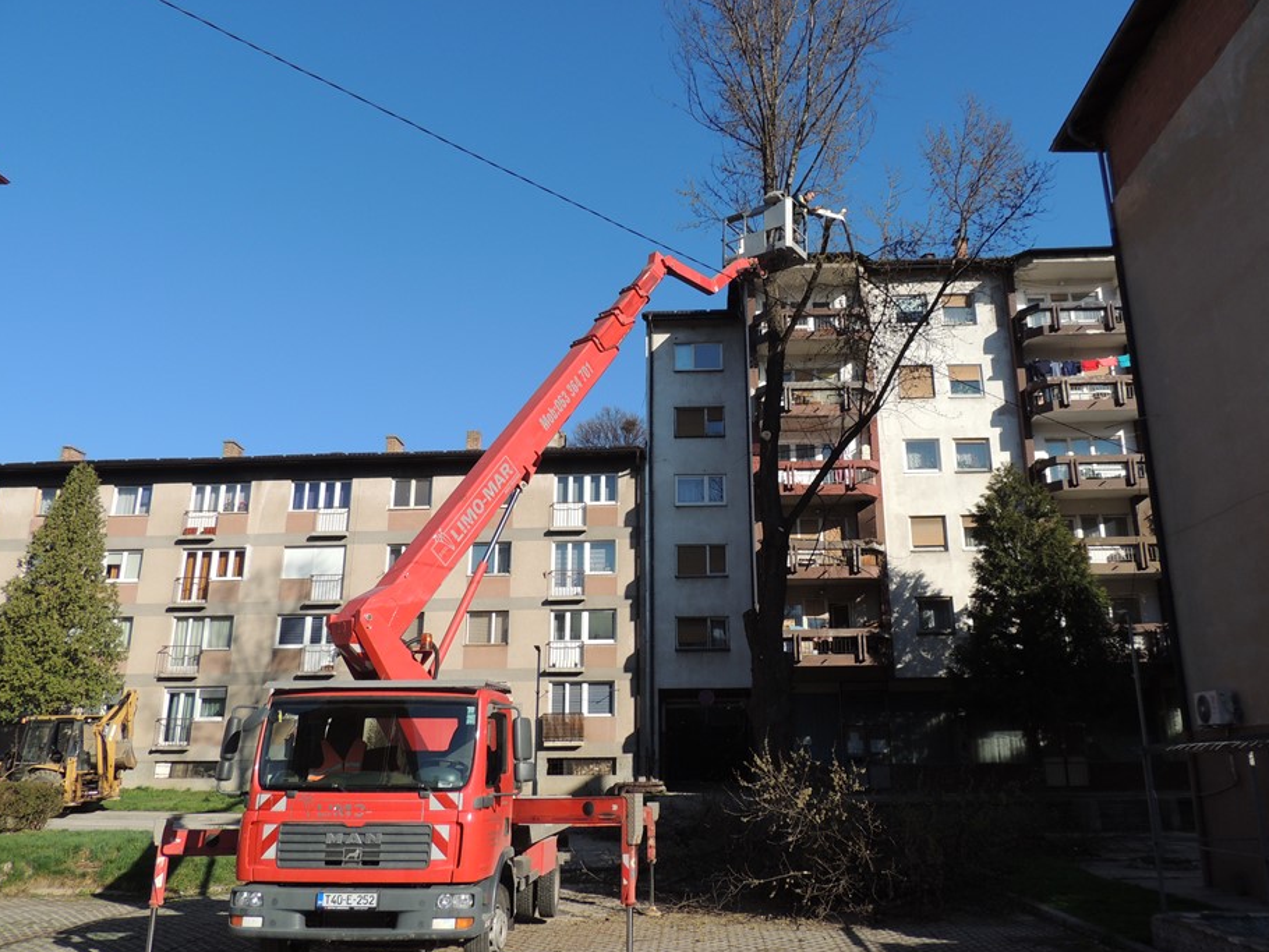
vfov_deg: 51.4
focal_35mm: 27
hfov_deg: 65.2
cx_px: 678
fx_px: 990
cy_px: 456
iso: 100
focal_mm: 4.3
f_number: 3
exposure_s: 1/1250
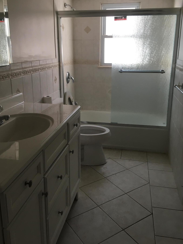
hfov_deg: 44.1
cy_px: 111
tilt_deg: -13.8
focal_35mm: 32
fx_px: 226
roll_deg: -0.5
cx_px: 88
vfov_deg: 56.7
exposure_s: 1/30
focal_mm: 4.15
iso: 50
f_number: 2.2
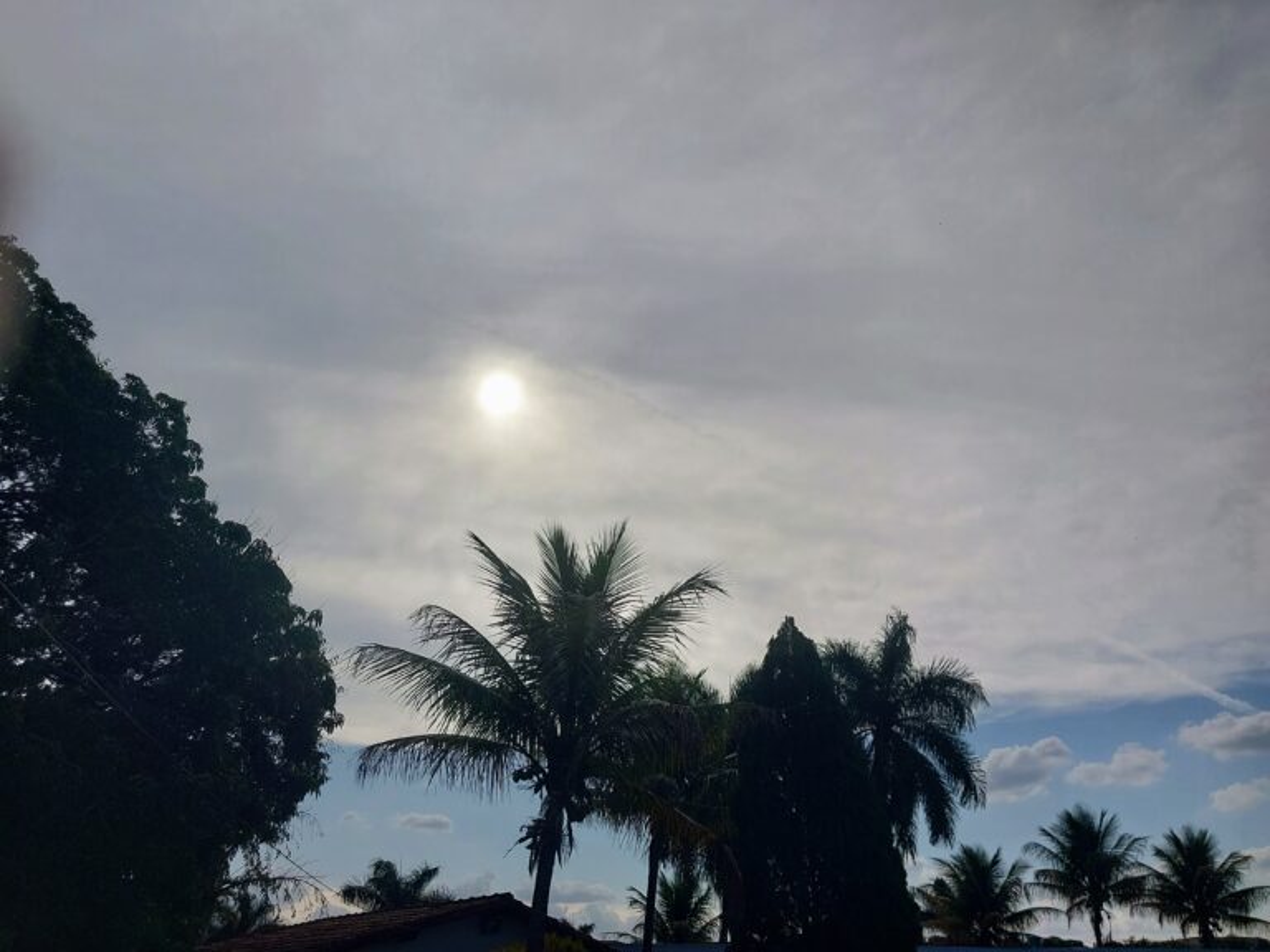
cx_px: 635
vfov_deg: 46.8
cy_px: 476
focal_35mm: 30
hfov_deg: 60.0
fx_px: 1101
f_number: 1.8
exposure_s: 1/1947
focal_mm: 4.6
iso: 20
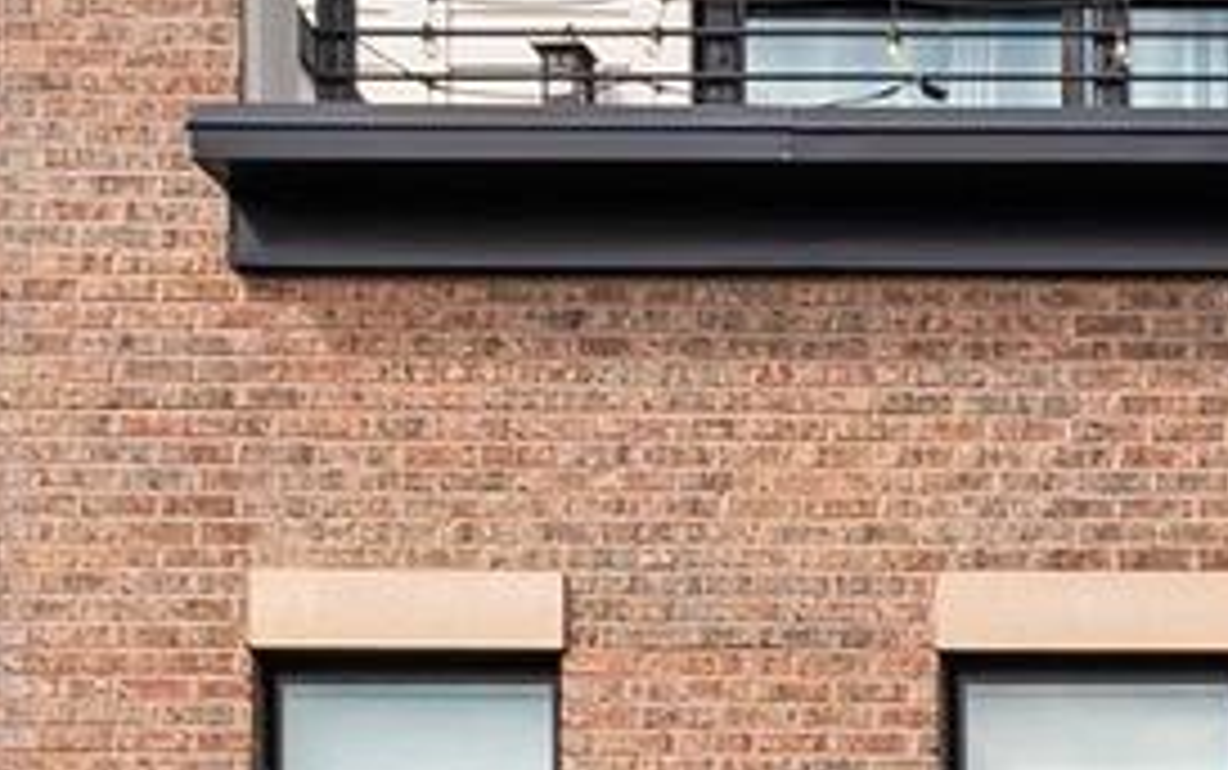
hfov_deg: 10.5
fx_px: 5894
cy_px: 1731
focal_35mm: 176
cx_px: 2789
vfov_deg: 7.1
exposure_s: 1/400
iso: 200
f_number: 8
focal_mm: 23
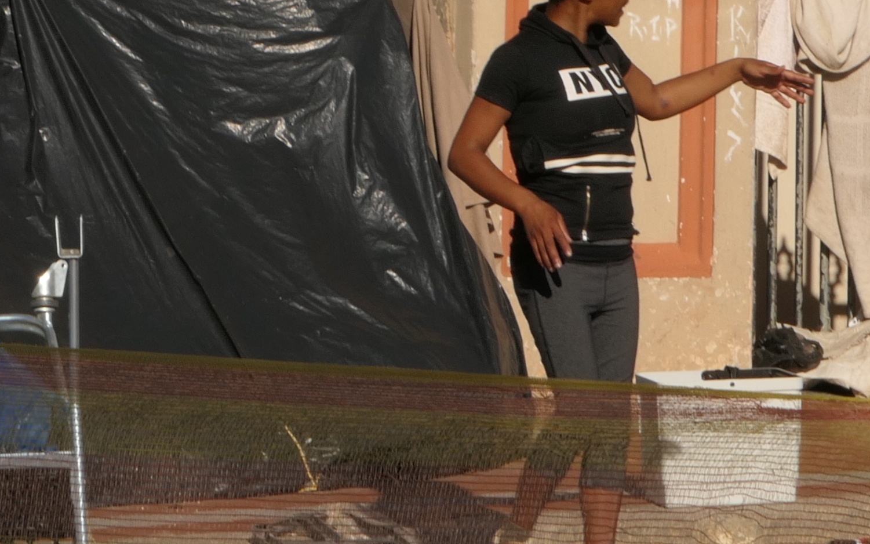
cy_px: -198
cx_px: 274
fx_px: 10574
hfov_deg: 4.7
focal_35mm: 446
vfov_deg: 2.9
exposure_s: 1/250
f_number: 11
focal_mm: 43.9
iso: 125
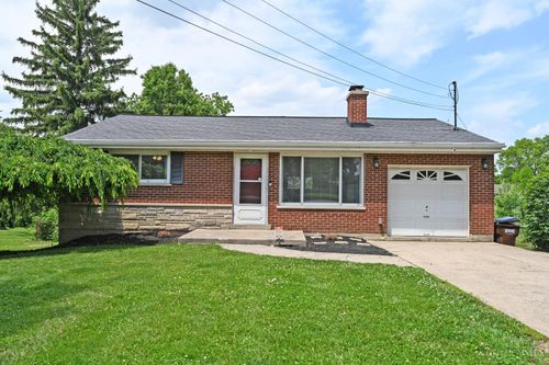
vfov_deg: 43.6
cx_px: 274
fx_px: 457
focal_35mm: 30
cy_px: 182
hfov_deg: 61.9
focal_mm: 30
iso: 100
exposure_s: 1/320
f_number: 6.3
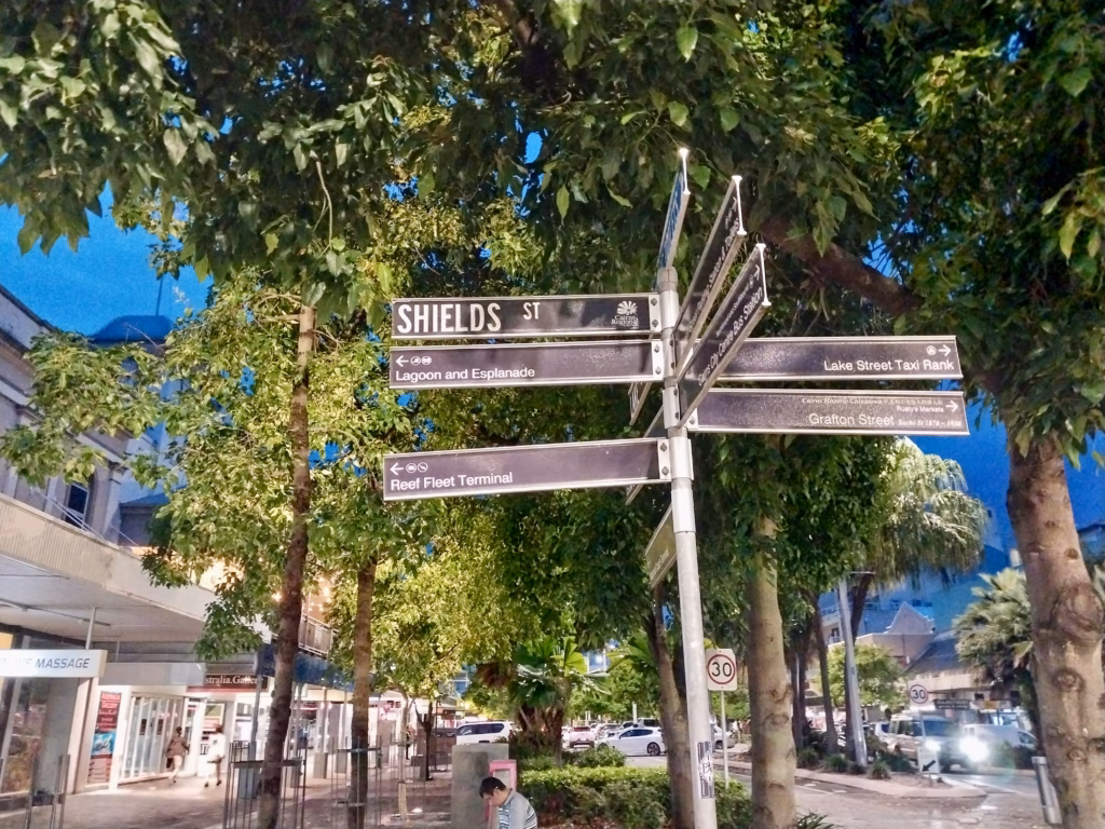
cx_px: 552
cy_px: 414
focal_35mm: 26
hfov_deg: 67.3
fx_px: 830
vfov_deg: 53.1
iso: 800
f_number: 1.8
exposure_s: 1/25
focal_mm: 4
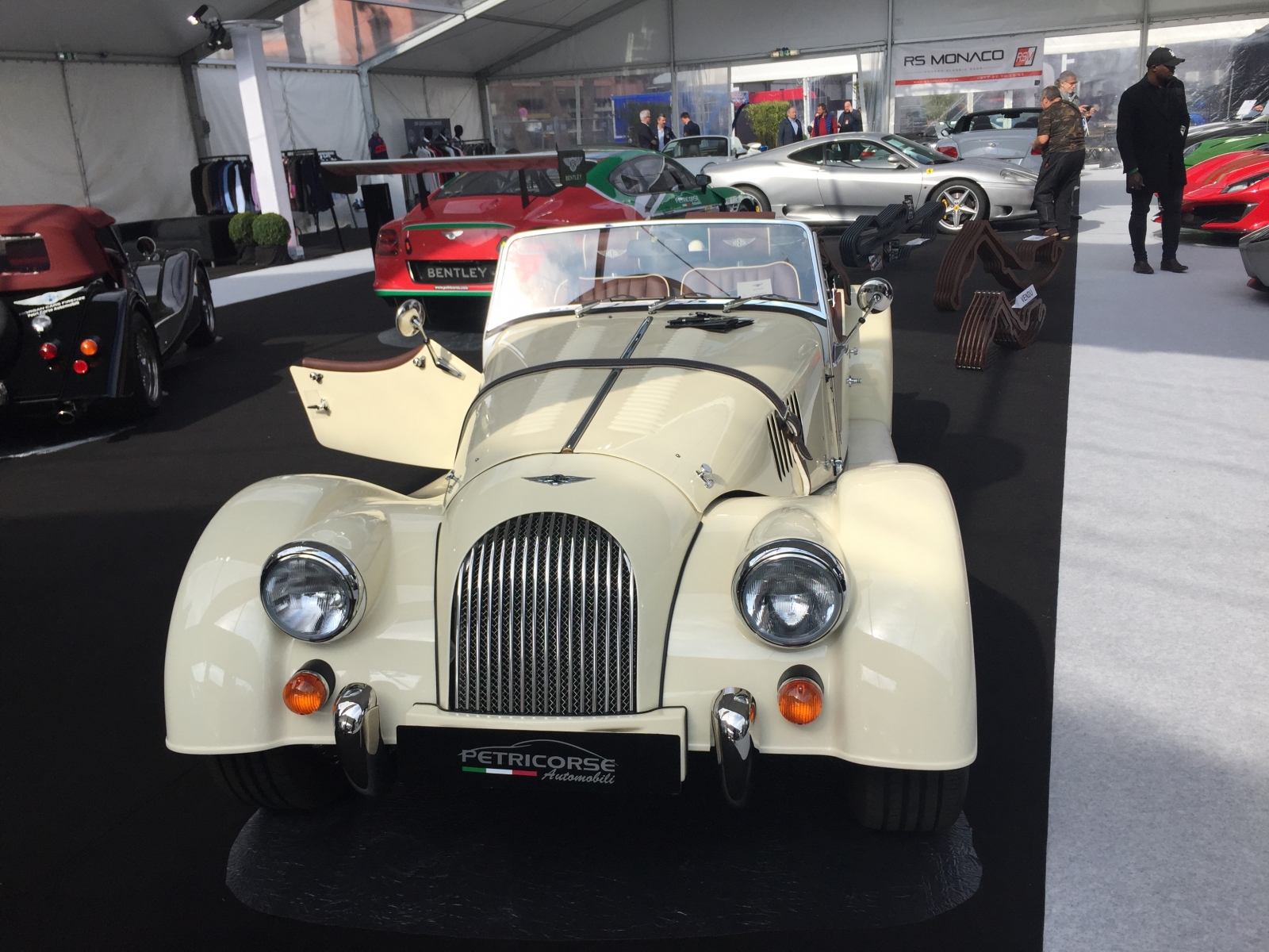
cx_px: 634
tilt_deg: -17.3
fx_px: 1063
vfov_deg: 48.2
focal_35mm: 29
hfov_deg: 61.7
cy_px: 476
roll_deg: +3.3
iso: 32
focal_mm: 4.15
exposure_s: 1/1582
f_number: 2.2
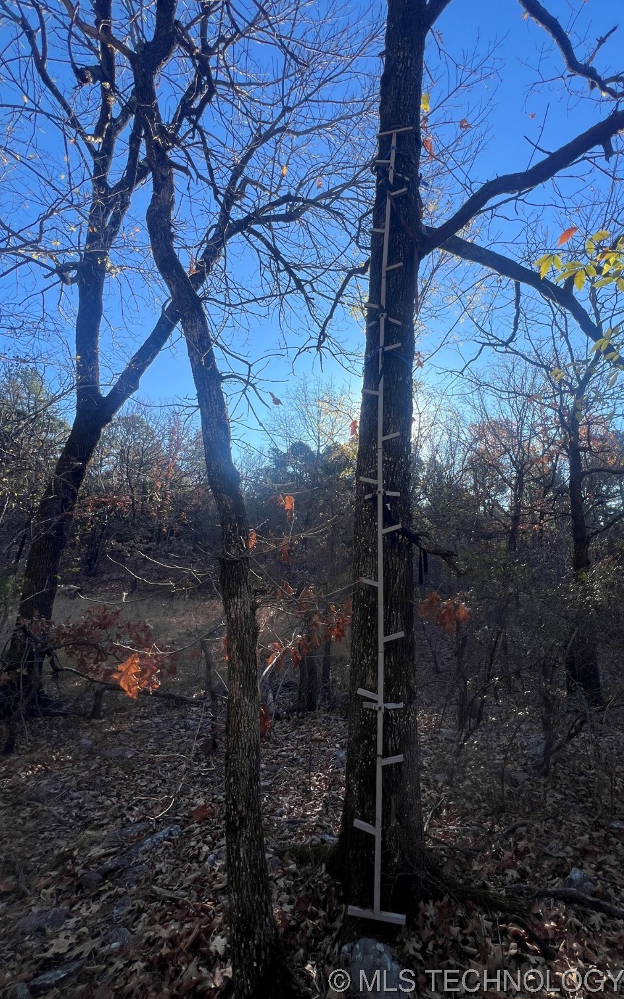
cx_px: 379
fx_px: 381
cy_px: 503
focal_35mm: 14
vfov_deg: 105.3
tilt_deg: +10.2
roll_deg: +1.7
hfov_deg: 77.6
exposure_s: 1/622
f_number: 1.8
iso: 32
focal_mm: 1.57
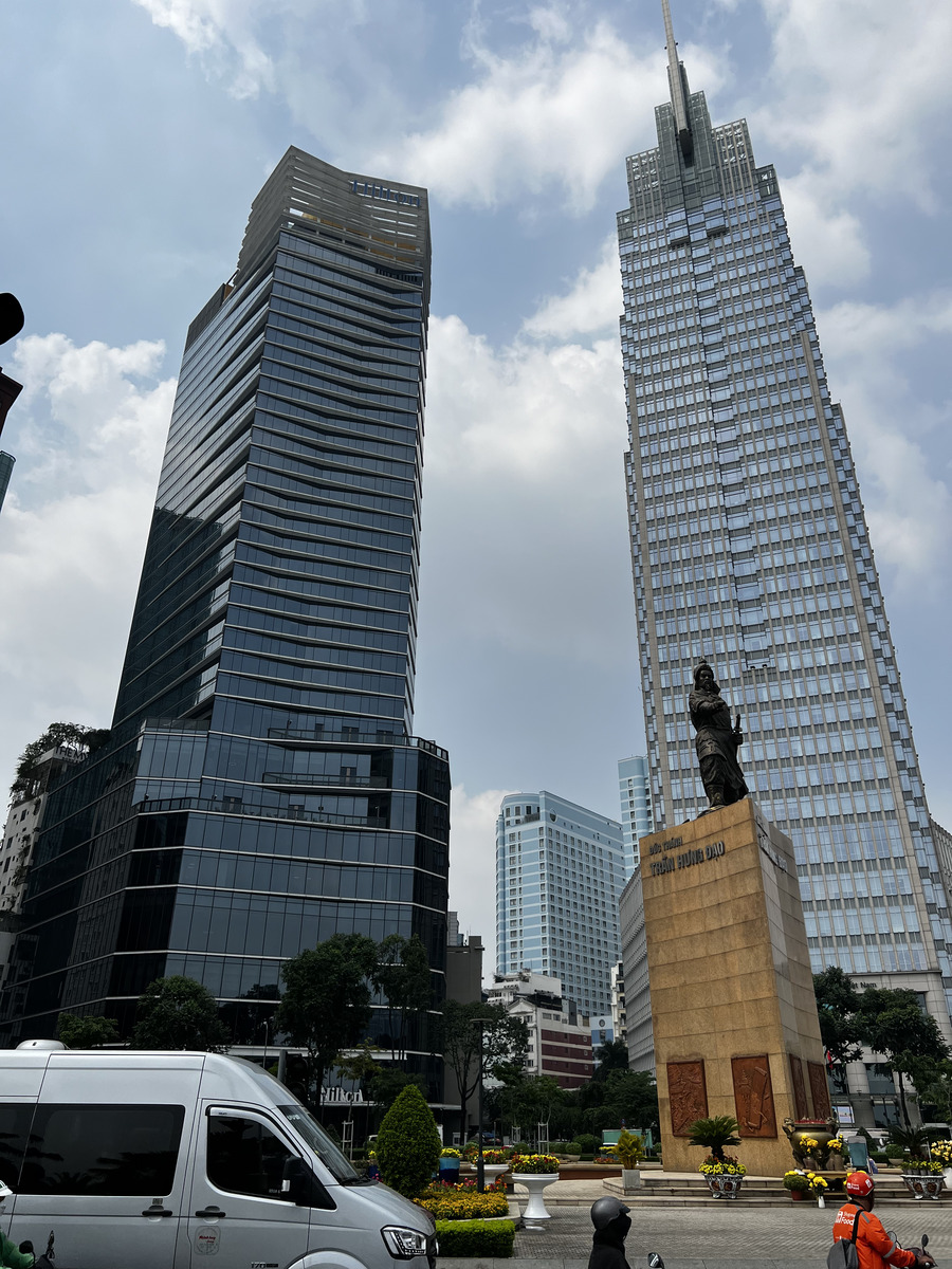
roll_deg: -0.3
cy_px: 634
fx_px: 953
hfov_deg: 53.1
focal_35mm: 26
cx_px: 476
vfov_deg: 67.3
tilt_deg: +27.7
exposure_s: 1/7463
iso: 50
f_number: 1.5
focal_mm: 5.7
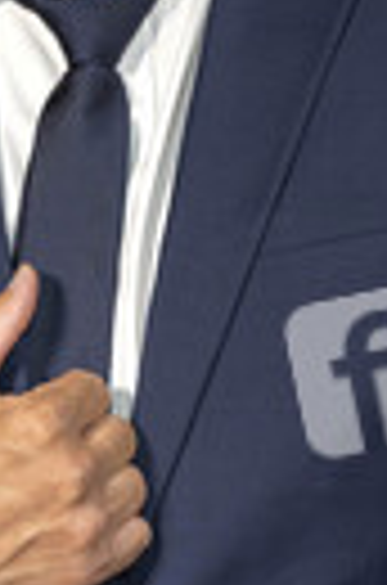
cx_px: 108
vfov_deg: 10.4
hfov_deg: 6.9
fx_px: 3193
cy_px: 126
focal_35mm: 197
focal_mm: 64
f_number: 5.6
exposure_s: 1/200
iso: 800
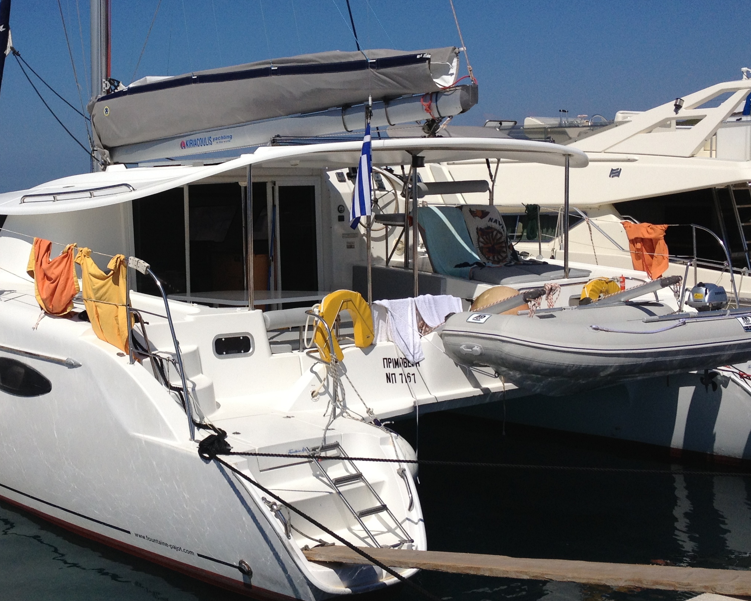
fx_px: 1223
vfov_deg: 27.5
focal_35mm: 55
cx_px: 256
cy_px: 237
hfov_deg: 33.9
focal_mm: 4.28
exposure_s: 1/5025
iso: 50
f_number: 2.4
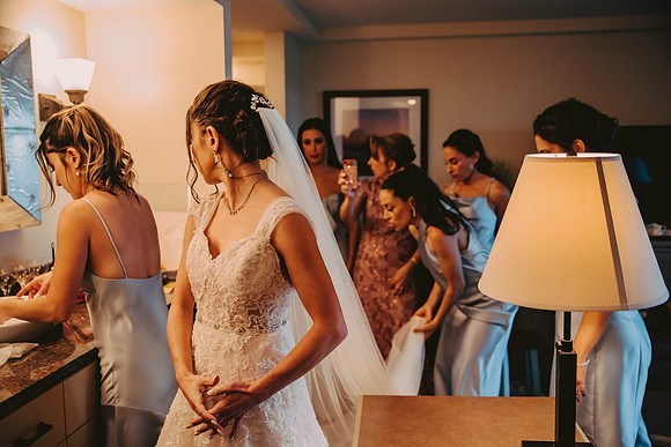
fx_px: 652
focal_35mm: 35
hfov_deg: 54.4
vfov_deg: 37.9
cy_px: 224
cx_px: 336
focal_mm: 35
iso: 800
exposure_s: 1/125
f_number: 2.8
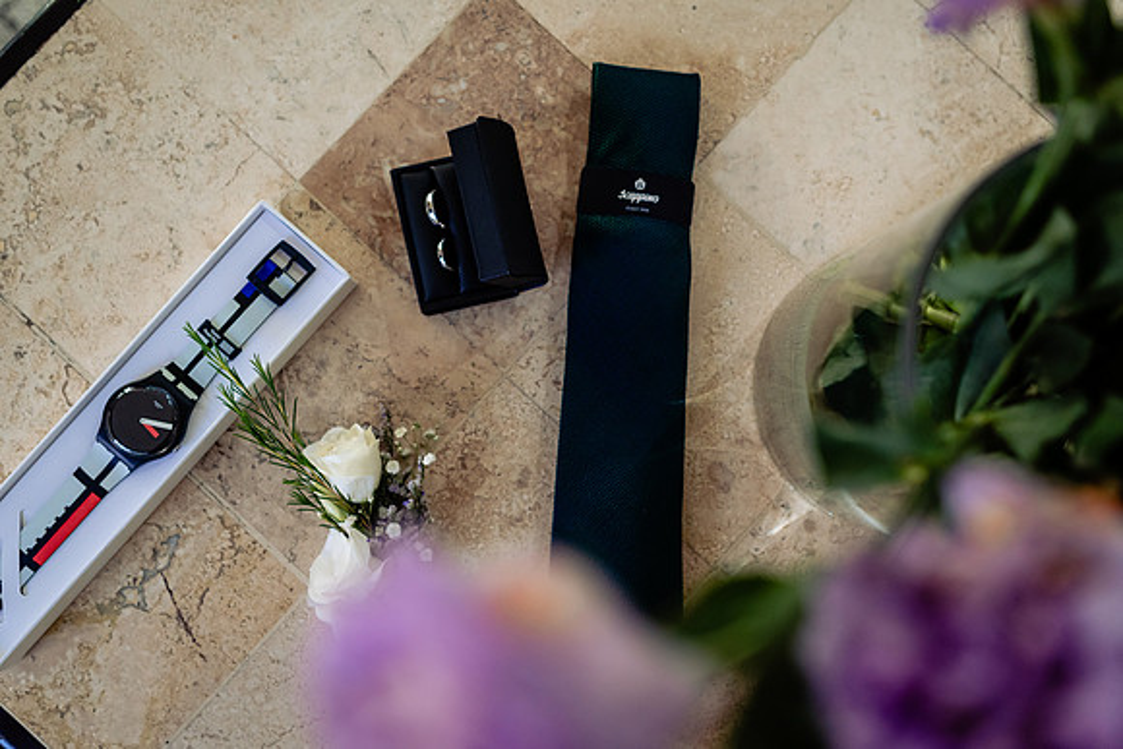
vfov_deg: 36.6
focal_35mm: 36
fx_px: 1132
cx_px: 564
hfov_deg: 52.8
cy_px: 380
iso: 1000
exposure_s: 1/125
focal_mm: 35
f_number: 2.8
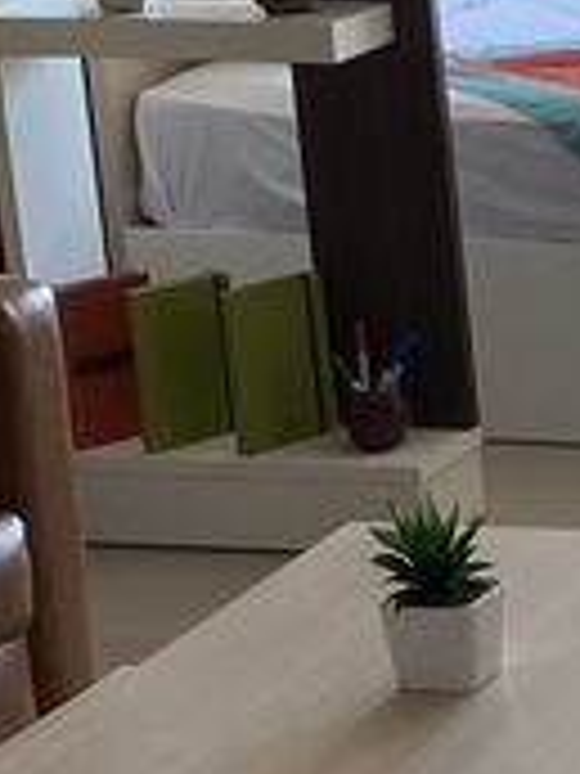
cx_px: 1430
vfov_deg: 13.1
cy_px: 513
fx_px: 3373
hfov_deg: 8.8
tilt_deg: -16.3
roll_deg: +0.4
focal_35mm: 151
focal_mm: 4.25
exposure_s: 1/121
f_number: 1.8
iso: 80
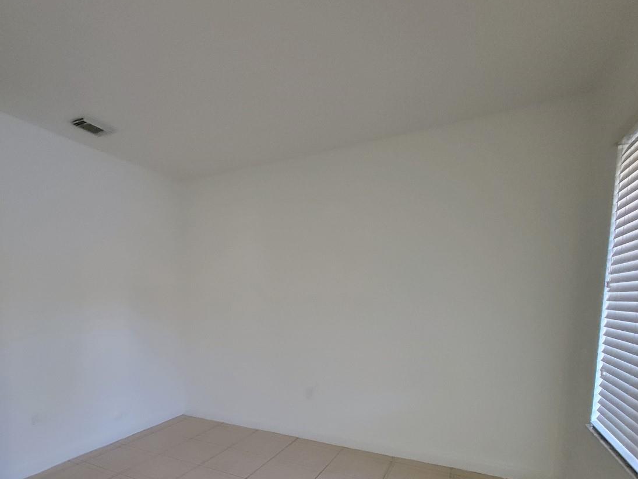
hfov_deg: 82.8
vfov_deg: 66.1
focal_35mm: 19
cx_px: 233
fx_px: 350
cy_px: 334
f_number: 2.2
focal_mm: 2.2
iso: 800
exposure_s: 1/24
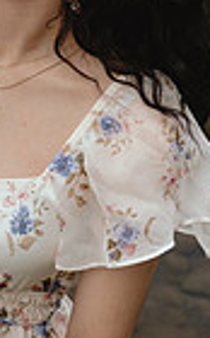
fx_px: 1057
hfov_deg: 11.0
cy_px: 27
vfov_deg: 17.8
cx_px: -94
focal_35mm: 115
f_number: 4.5
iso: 800
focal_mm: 35
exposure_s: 1/250
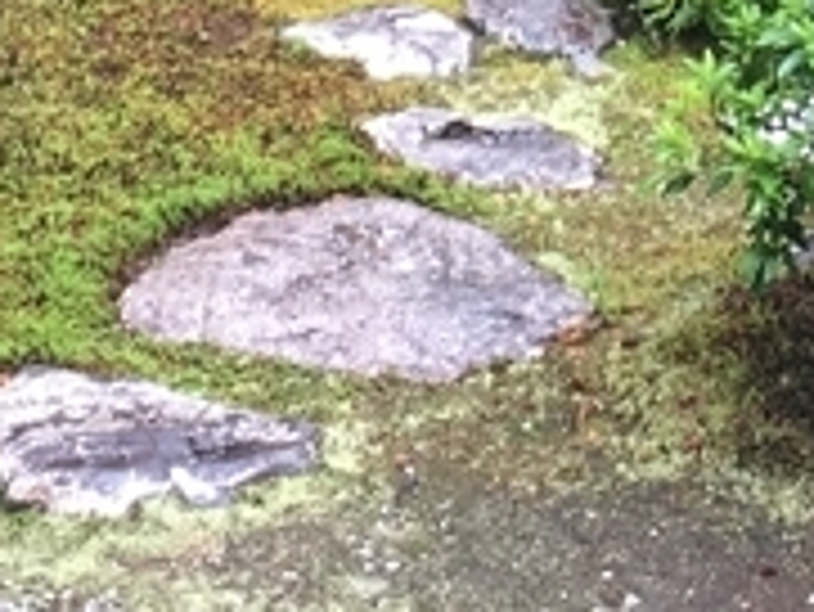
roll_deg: +0.1
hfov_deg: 10.2
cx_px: 765
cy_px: -1071
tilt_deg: -2.3
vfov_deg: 7.1
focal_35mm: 192
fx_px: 4518
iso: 25
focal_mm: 4.15
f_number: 2.2
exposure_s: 1/60
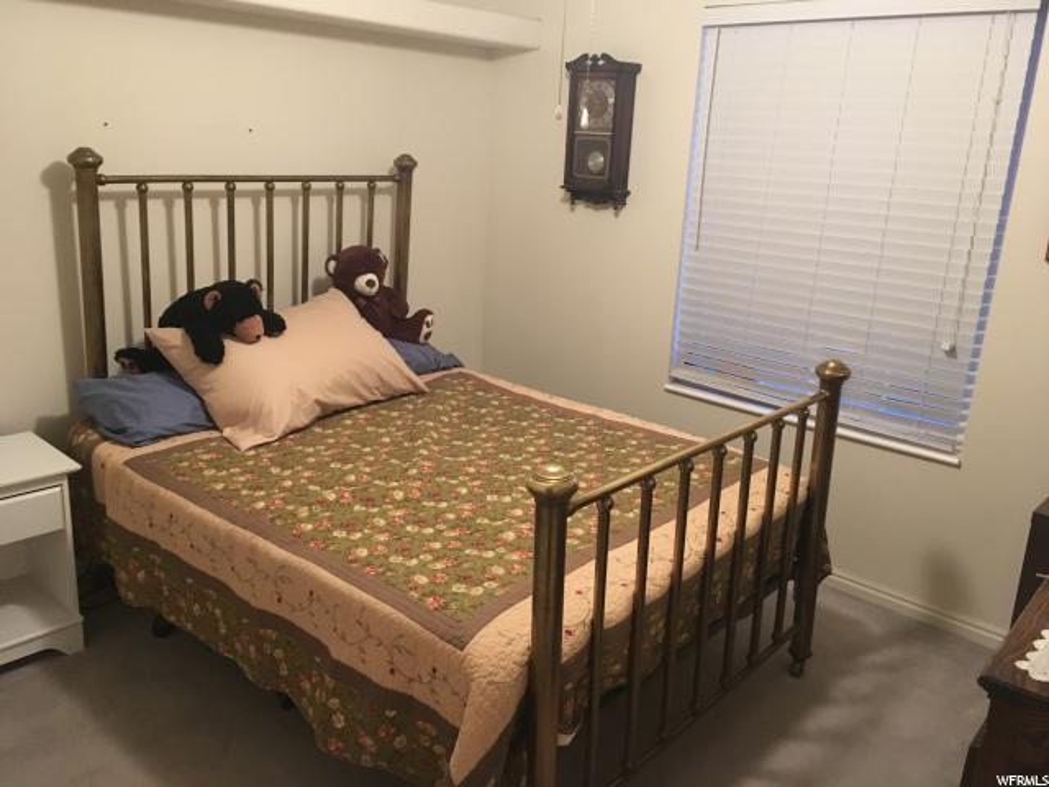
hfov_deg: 61.7
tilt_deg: -18.1
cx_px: 524
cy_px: 394
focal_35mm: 29
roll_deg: -1.6
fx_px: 879
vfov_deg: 48.2
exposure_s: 1/15
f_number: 2.2
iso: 250
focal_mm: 4.15
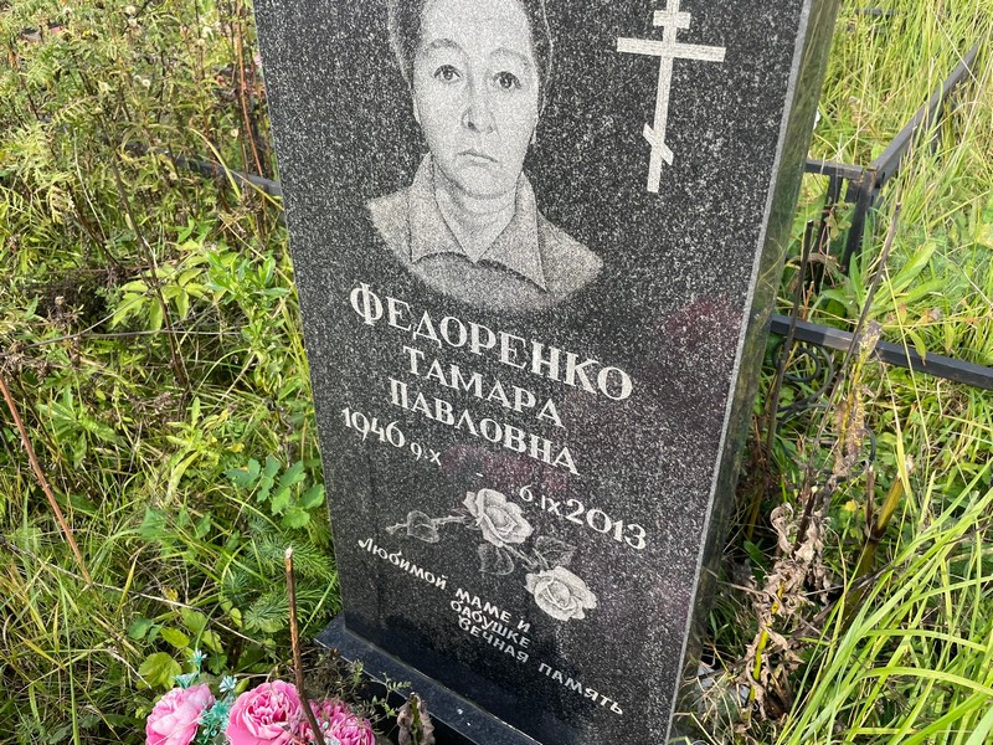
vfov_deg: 53.1
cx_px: 496
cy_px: 372
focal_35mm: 26
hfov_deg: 67.3
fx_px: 746
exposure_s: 1/988
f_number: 1.6
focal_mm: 4.2
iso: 32
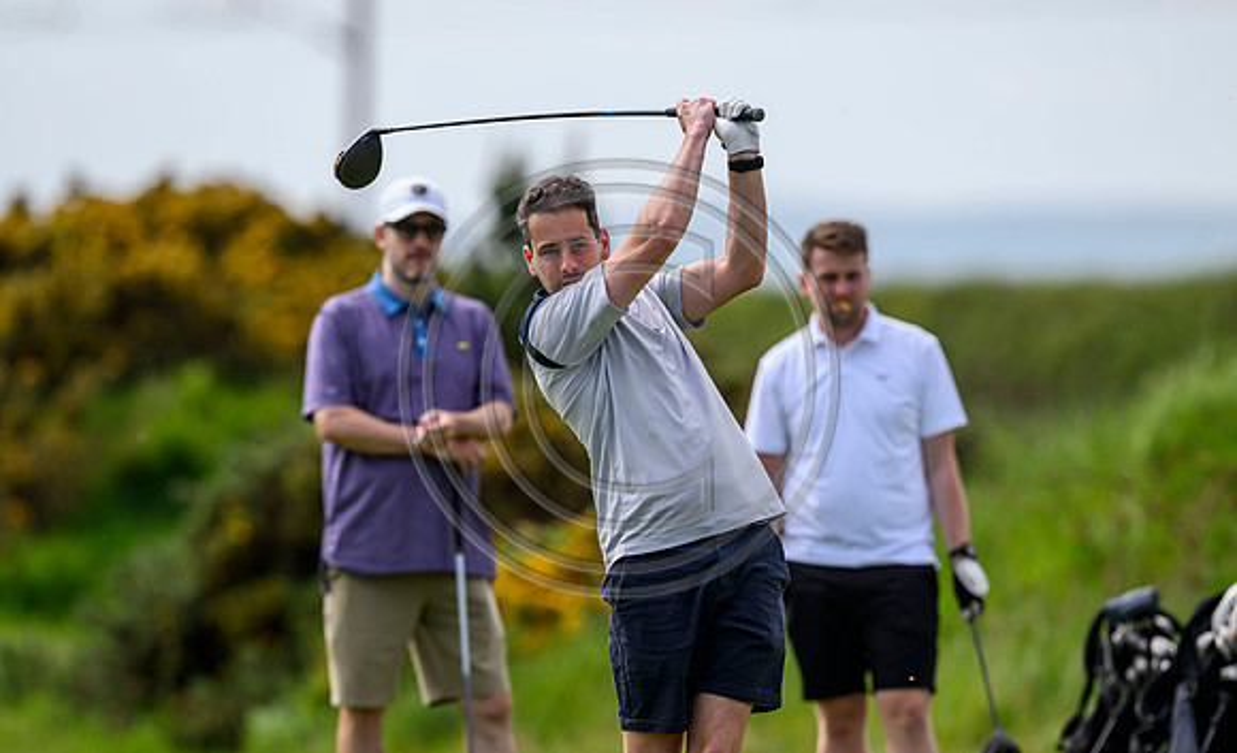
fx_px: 15264
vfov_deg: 2.8
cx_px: 605
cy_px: 367
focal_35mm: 456
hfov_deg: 4.6
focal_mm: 400
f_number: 4
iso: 500
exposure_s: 1/2500
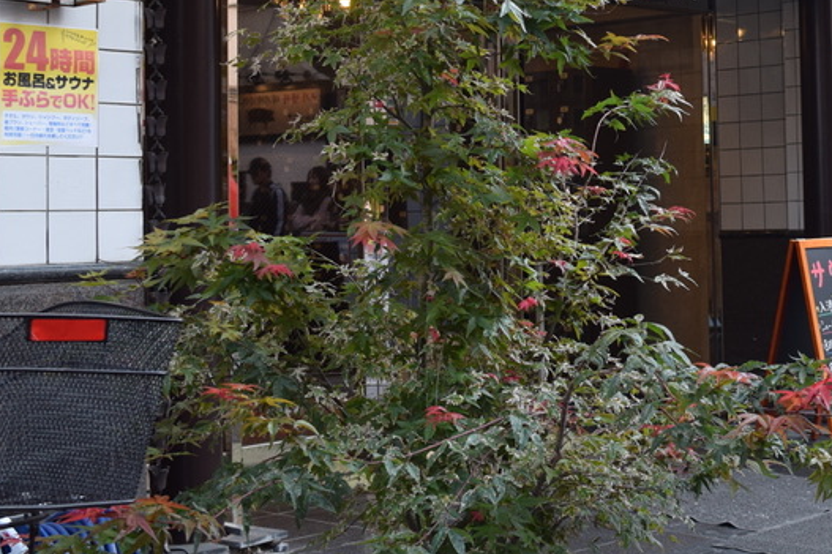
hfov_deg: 29.0
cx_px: 674
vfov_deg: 19.9
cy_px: 136
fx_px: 1571
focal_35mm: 68
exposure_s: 1/125
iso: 400
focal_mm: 22
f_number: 5.6
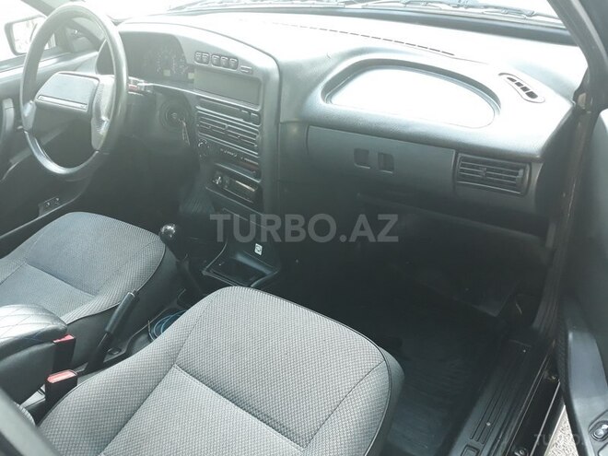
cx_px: 304
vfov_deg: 51.4
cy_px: 228
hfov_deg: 65.3
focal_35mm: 27
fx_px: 474
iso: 200
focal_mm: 3.71
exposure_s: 1/50
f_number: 1.7
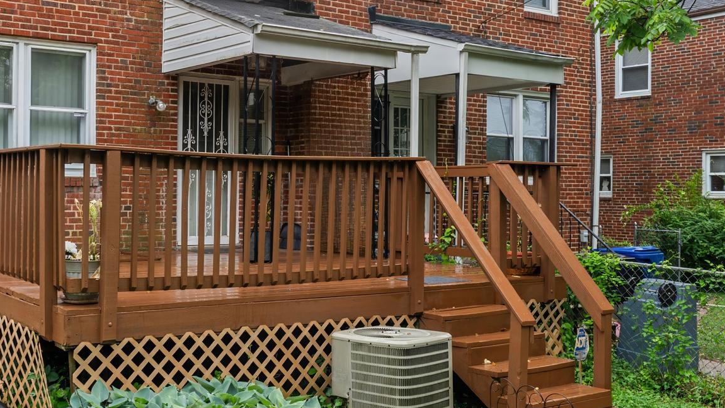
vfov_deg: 28.6
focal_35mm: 41
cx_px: 139
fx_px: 788
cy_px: 107
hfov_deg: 46.6
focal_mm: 22
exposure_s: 1/100
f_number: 7.1
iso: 200
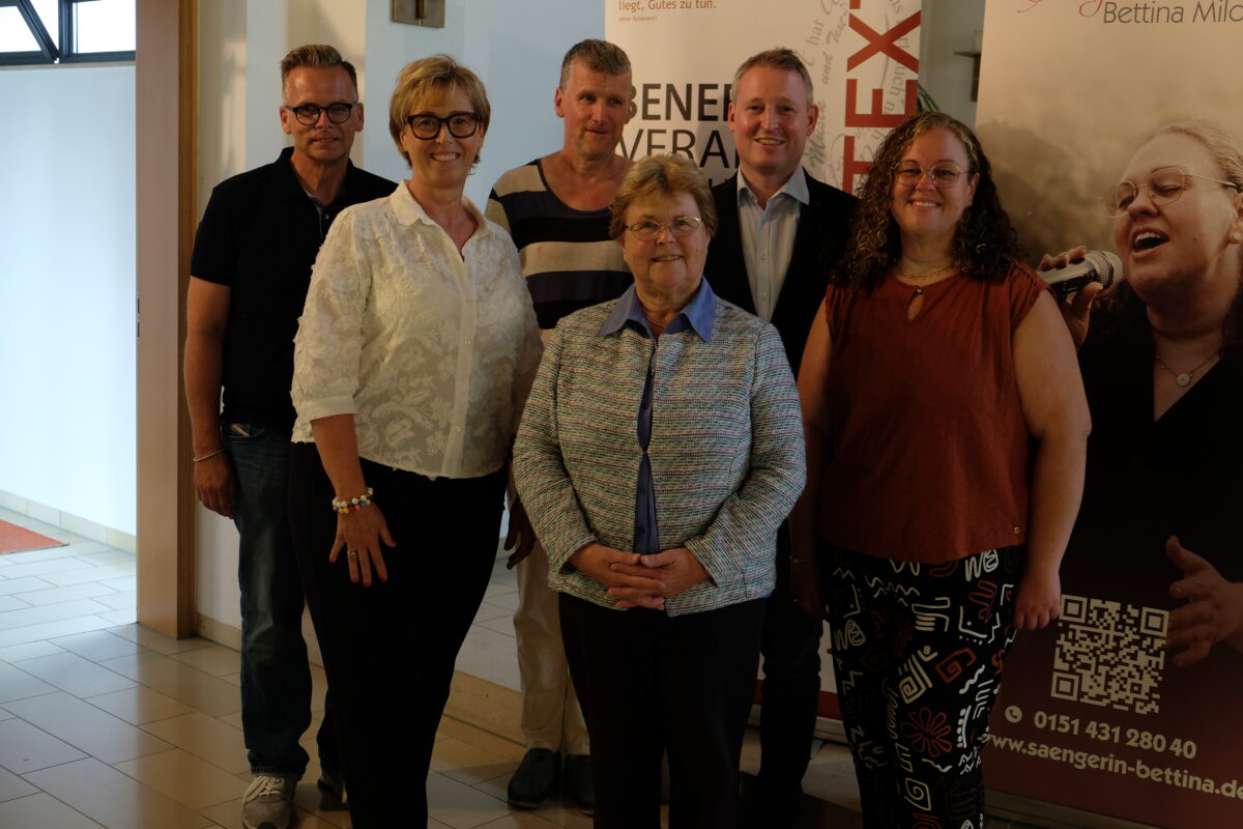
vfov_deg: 29.9
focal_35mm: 45
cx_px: 622
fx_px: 1554
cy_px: 414
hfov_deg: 43.6
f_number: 3.6
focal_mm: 30.2
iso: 320
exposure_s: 1/30
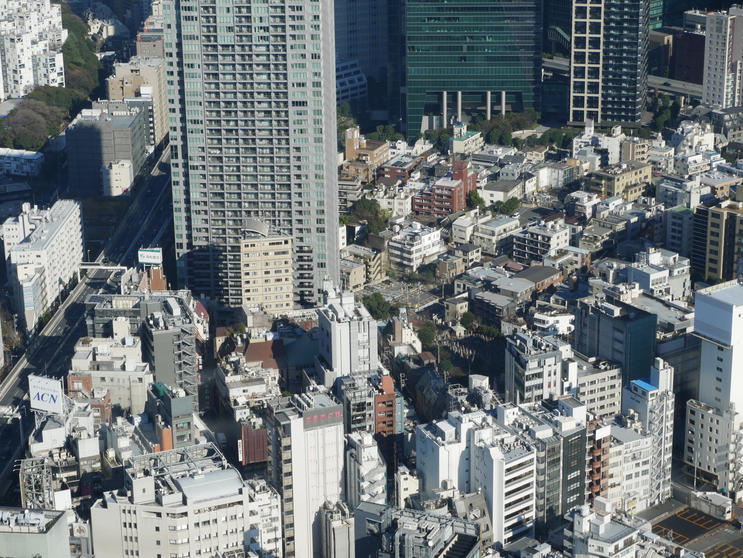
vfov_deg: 17.6
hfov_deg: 23.3
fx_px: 1804
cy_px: 279
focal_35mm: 84
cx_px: 372
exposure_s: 1/400
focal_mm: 42
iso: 200
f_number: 8
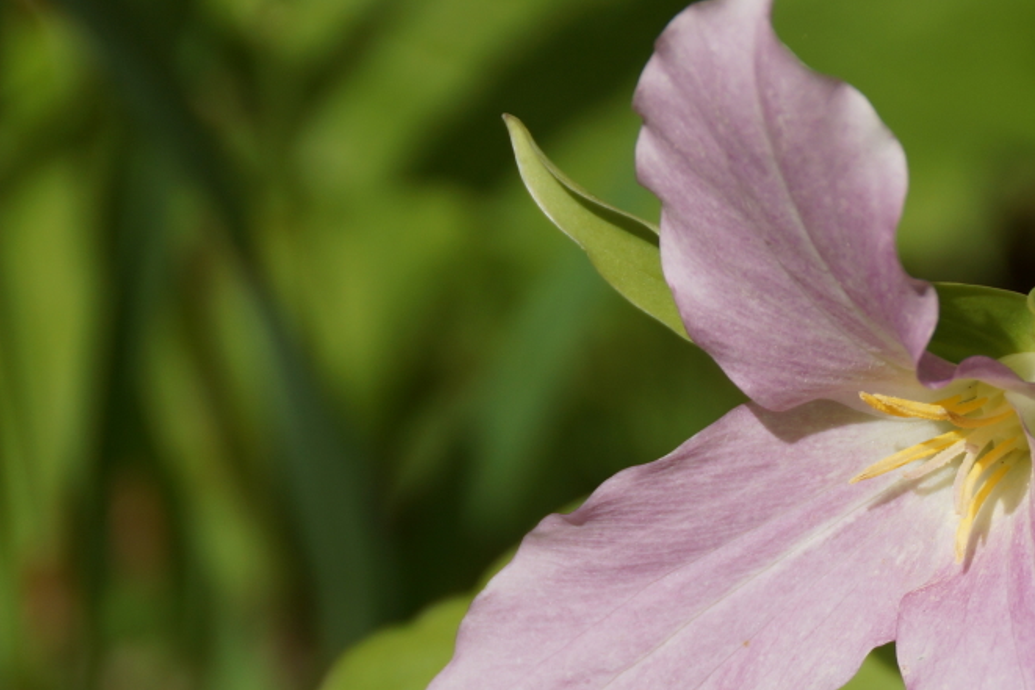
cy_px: 477
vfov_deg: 3.6
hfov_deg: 5.4
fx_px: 10955
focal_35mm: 381
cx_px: 665
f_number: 7.1
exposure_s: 1/250
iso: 100
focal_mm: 120
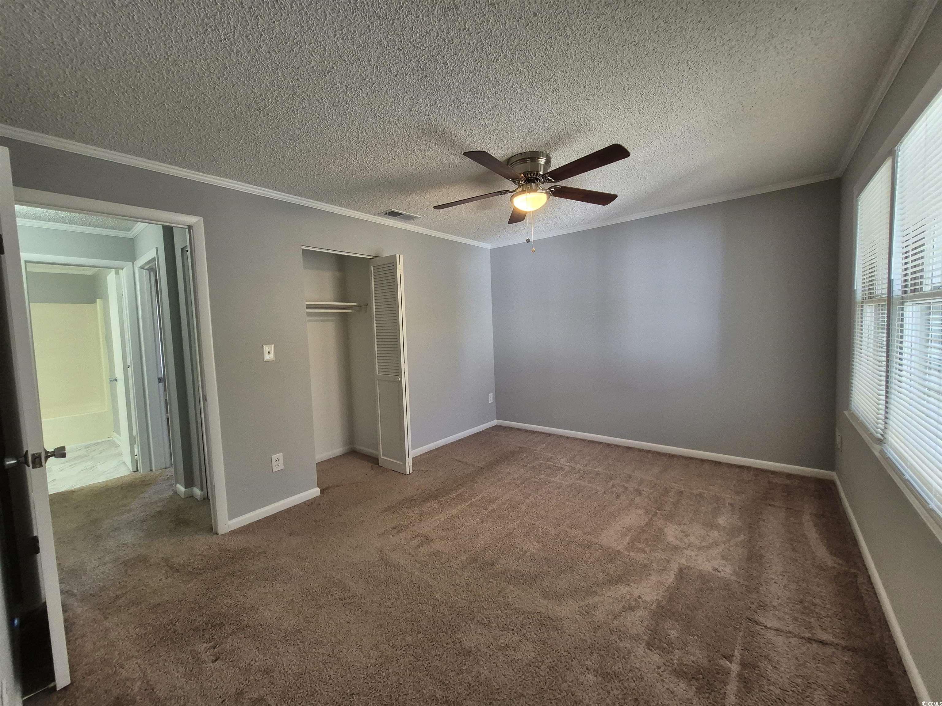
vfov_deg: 89.9
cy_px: 353
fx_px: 354
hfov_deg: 106.2
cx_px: 471
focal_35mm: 13
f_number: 2.2
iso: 200
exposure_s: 1/60
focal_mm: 1.74
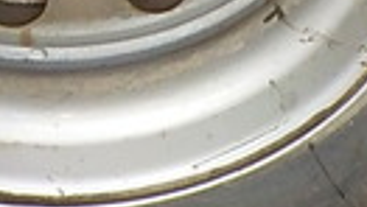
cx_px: 84
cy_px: -196
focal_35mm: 160
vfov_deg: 7.3
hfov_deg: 13.4
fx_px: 1559
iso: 250
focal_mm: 4.1
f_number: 3.3
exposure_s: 1/30
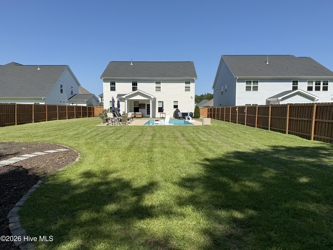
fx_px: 231
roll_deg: -0.3
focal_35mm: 24
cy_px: 125
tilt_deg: -2.7
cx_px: 166
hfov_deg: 71.6
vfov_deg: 56.8
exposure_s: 1/4673
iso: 80
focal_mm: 6.76
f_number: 1.78
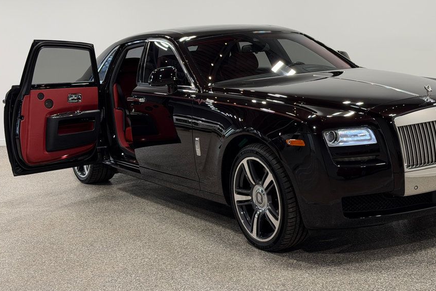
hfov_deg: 33.3
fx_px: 727
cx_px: 255
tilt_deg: -5.9
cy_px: 106
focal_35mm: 60
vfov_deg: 22.6
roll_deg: +3.8
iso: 50
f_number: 1.78
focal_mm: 6.76
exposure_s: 1/189
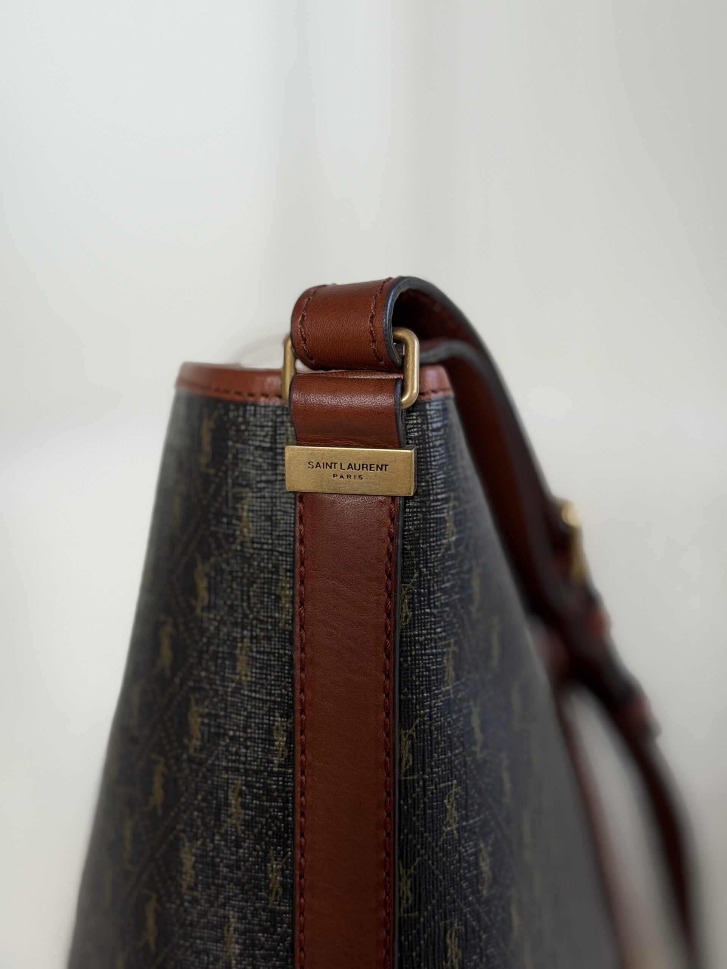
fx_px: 1344
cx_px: 364
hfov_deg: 30.3
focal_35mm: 48
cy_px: 484
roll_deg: +0.1
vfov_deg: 39.7
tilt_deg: -9.2
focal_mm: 6.76
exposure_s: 1/121
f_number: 1.78
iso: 64
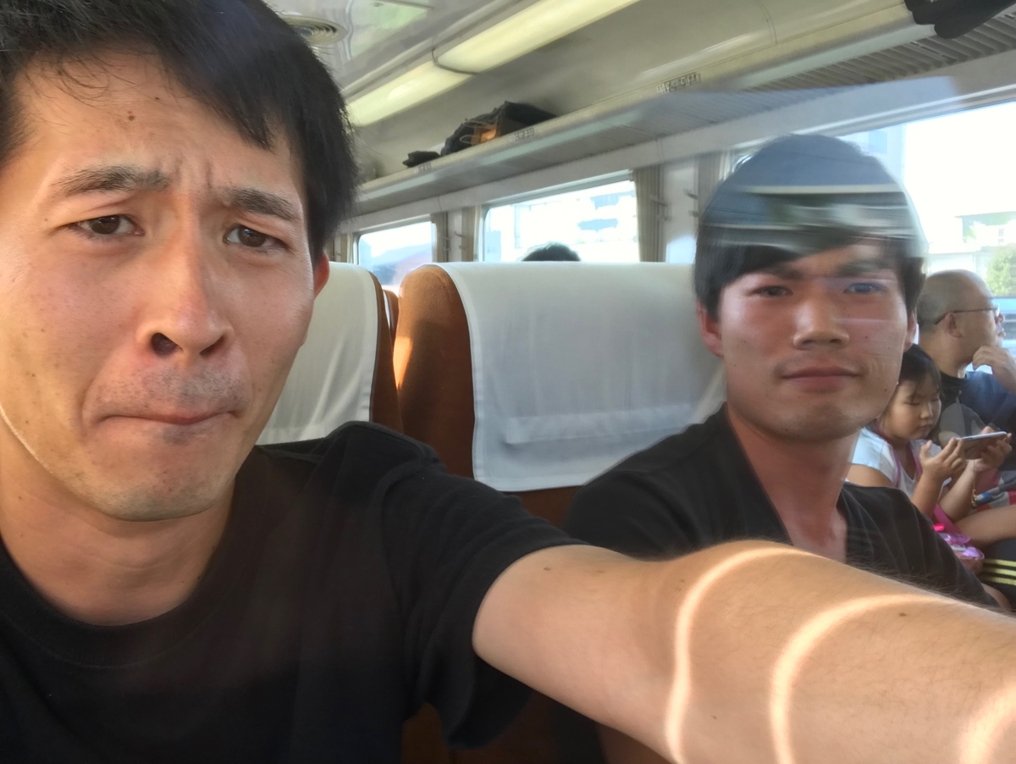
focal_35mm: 32
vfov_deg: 44.2
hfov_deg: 56.8
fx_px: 940
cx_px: 508
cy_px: 382
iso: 32
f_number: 2.2
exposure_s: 1/61
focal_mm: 2.87
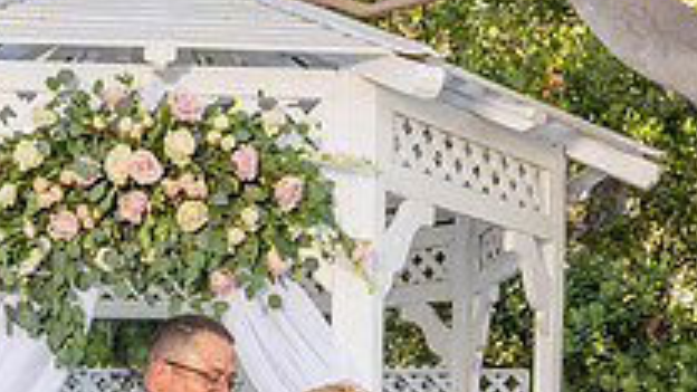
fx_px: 1552
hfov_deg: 24.9
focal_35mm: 84
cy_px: 670
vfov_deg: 13.2
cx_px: 145
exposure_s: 1/200
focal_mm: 24
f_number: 4.5
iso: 250
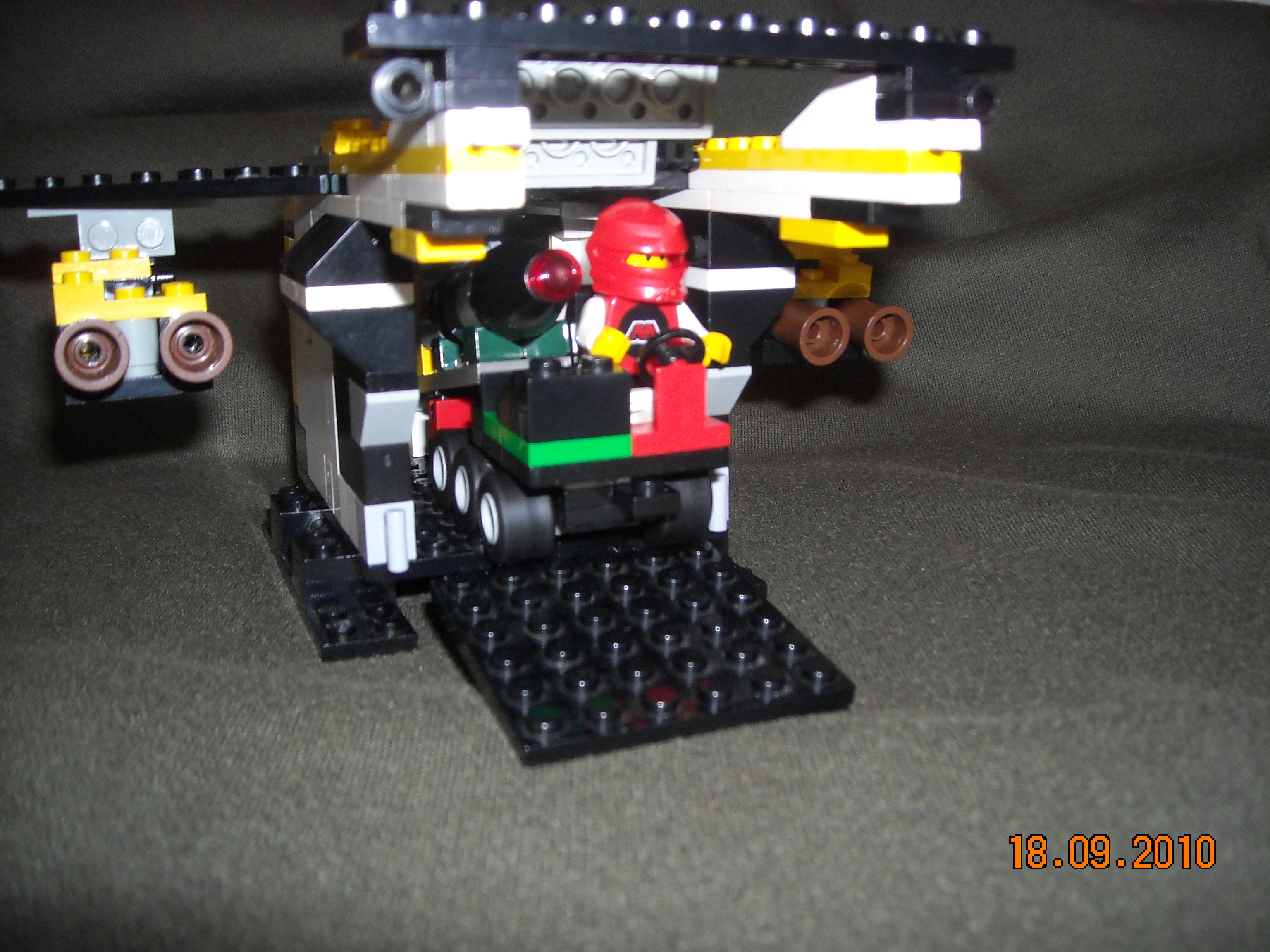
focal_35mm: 35
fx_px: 1284
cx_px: 635
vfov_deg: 40.7
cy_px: 476
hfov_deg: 52.6
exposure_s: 1/60
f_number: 5.6
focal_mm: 5.7
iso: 200
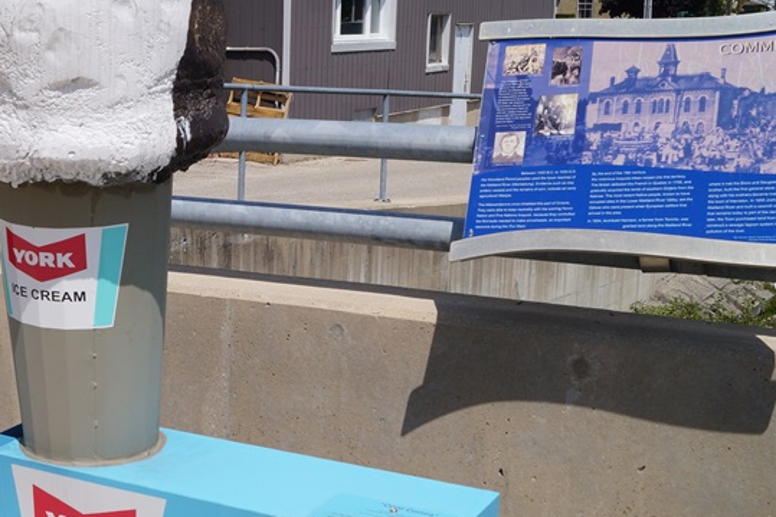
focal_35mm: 57
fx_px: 1228
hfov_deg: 33.8
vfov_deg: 23.7
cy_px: 325
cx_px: 134
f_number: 10
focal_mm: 20
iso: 100
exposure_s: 1/250
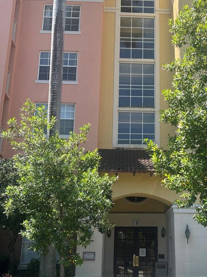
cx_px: 141
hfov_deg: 30.6
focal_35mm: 47
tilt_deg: +16.1
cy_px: 135
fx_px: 375
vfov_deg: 40.4
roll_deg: -0.7
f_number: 1.6
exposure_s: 1/1190
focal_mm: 5.96
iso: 50
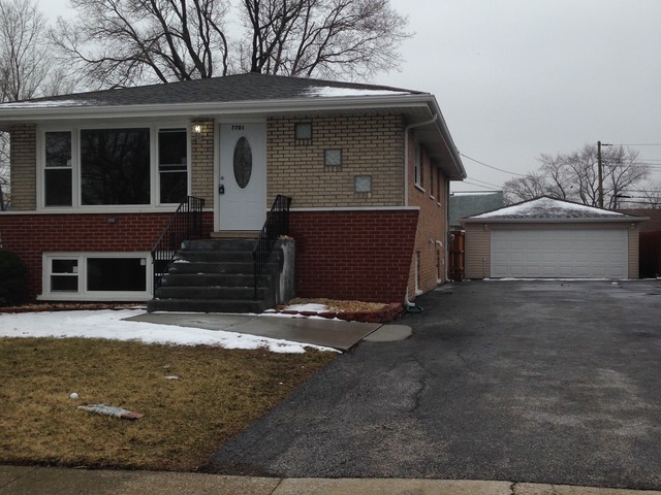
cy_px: 248
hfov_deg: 55.4
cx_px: 330
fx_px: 630
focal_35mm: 33
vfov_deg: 42.9
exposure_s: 1/630
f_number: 2.4
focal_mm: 4.12
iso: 50
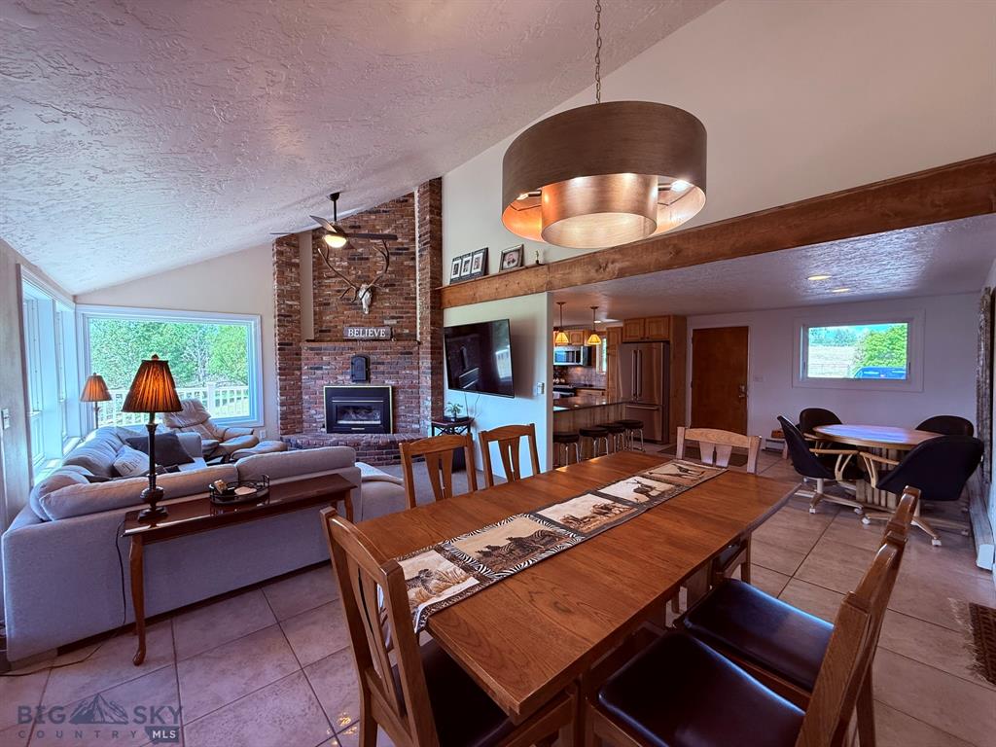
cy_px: 374
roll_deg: +0.1
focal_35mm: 14
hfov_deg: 102.1
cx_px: 498
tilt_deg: -1.2
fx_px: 403
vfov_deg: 85.7
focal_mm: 2.22
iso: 250
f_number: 2.2
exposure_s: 1/120
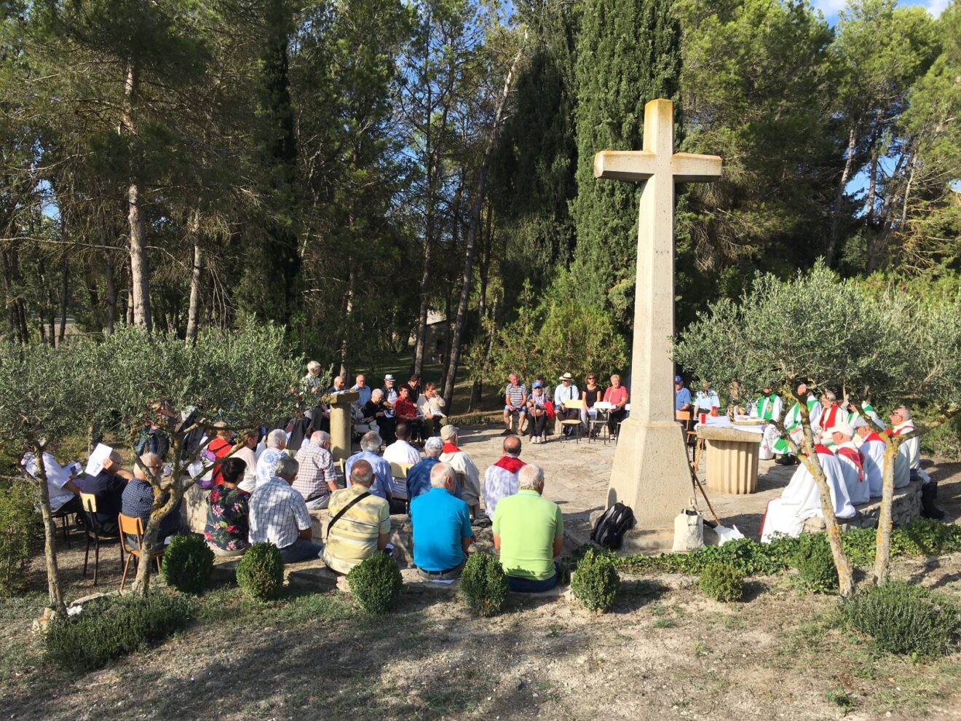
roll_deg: -1.0
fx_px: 805
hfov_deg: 61.7
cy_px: 360
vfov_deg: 48.2
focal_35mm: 29
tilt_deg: -2.7
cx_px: 480
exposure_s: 1/2024
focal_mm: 4.15
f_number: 2.2
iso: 25
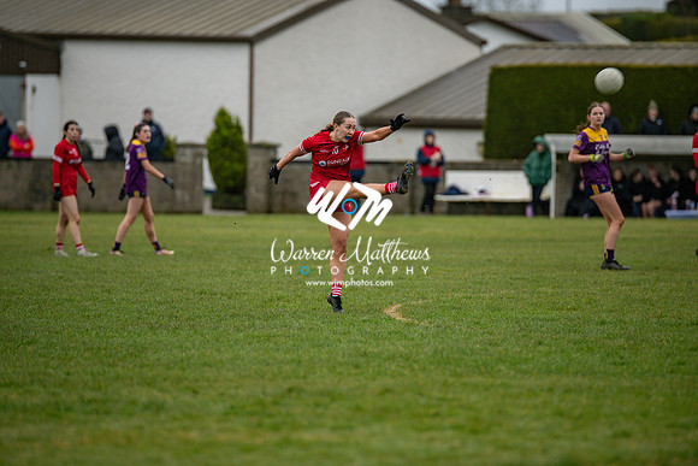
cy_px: 233
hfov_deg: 6.9
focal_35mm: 300
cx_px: 349
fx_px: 5818
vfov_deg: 4.6
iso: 500
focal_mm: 300
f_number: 2.8
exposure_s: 1/640
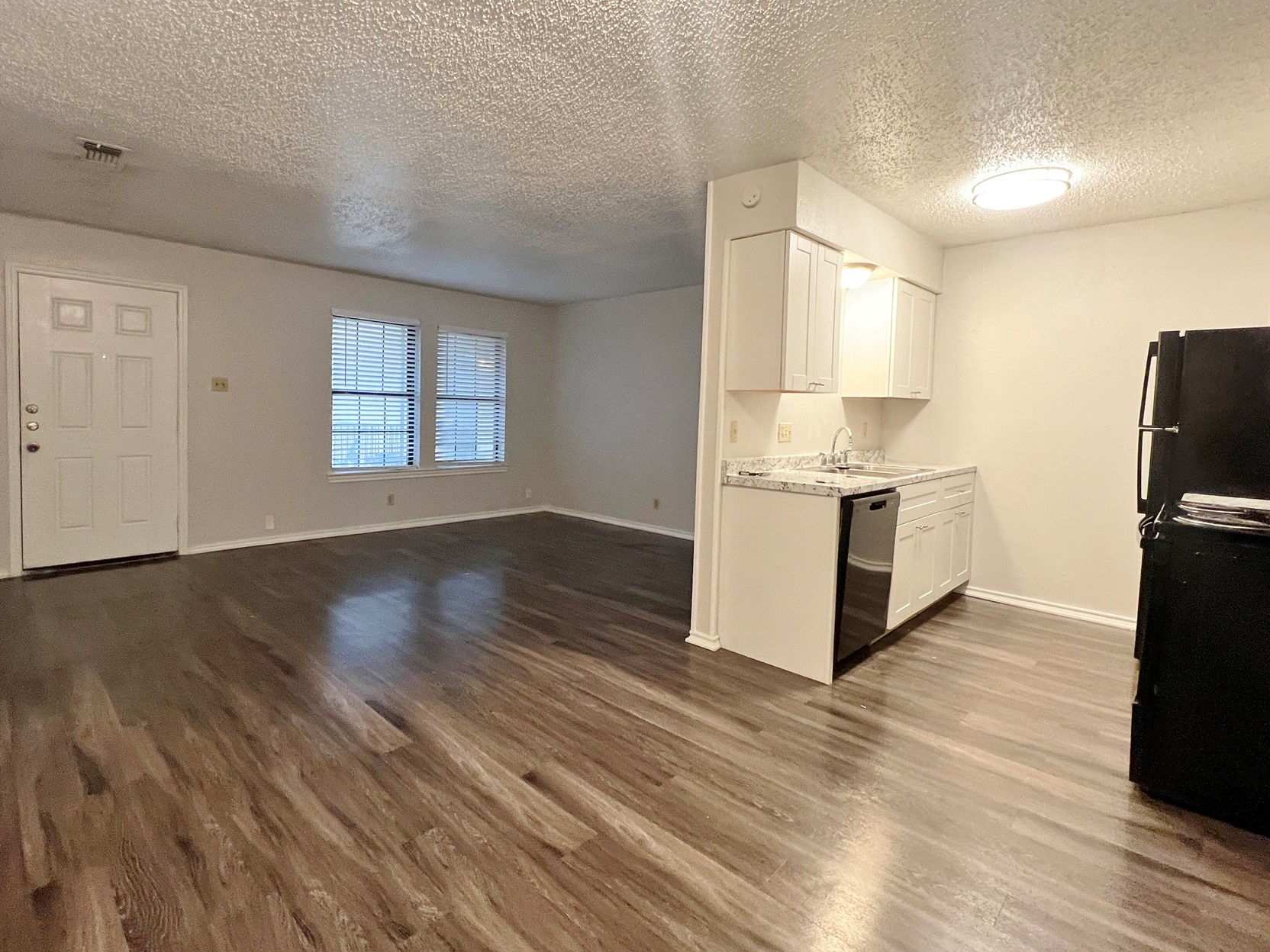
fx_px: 587
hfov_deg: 94.3
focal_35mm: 16
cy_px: 437
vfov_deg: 78.0
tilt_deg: -1.5
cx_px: 580
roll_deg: -0.9
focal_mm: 1.57
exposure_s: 1/60
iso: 400
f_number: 1.8
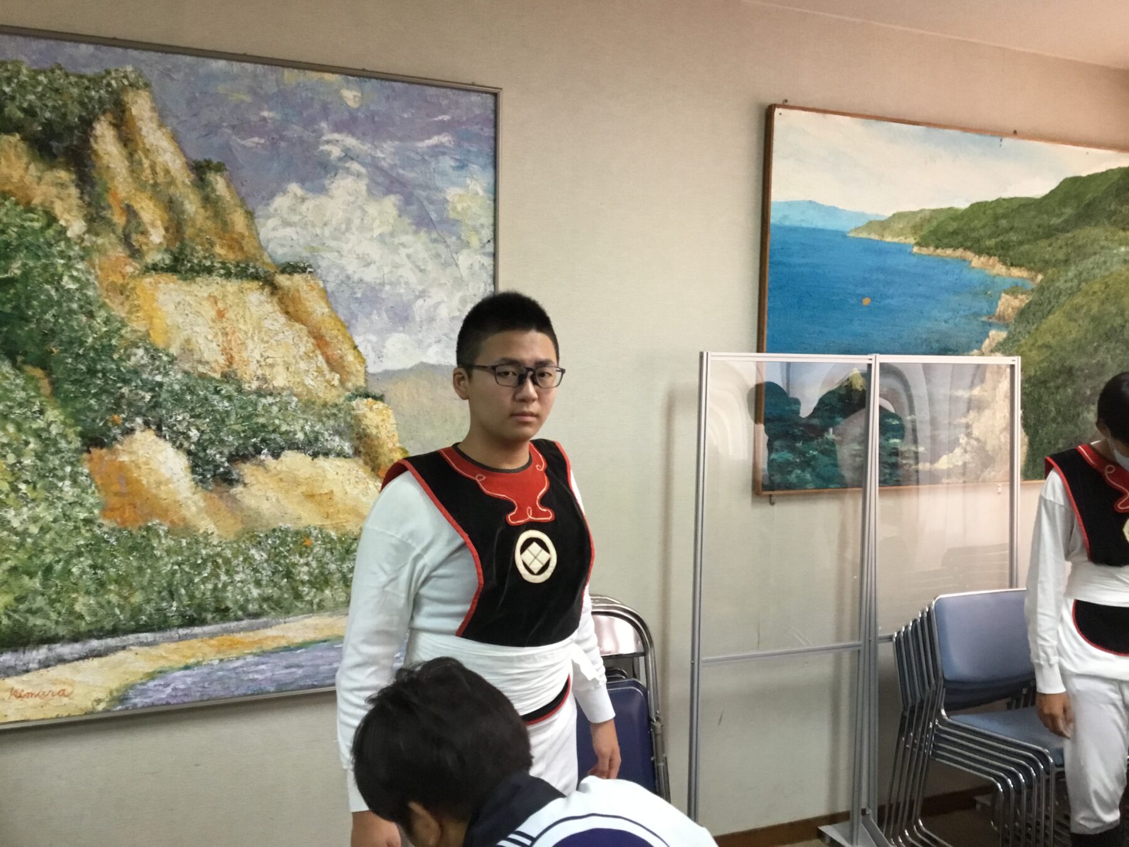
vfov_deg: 45.4
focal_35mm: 31
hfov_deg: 58.4
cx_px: 564
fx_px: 1011
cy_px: 424
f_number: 2.4
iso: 125
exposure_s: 1/30
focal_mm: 3.3
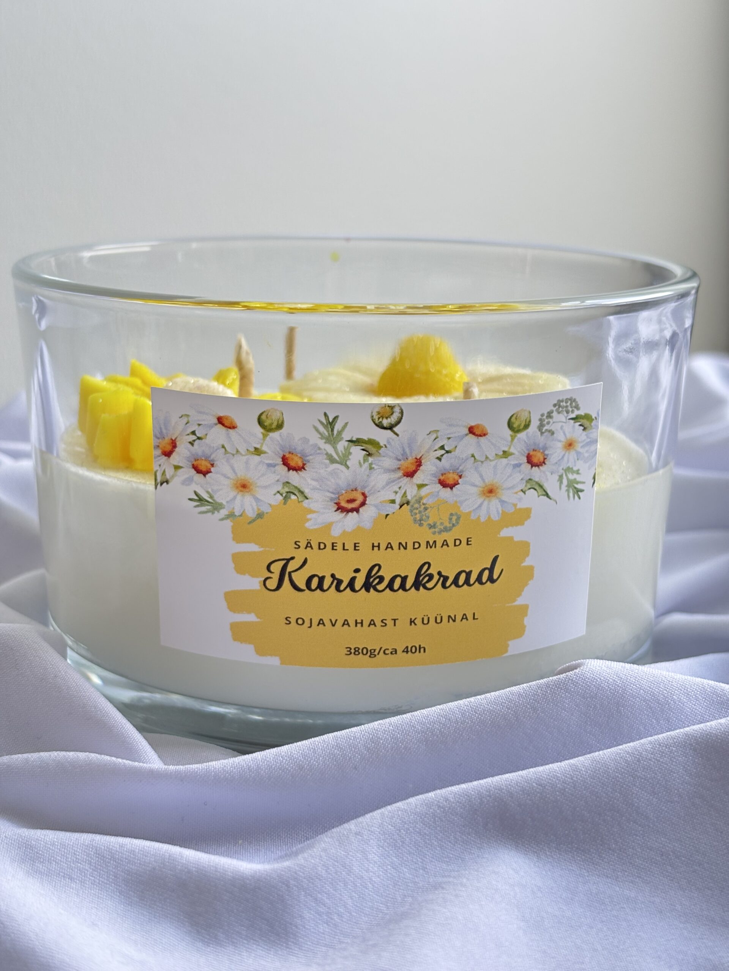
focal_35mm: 52
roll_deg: -0.8
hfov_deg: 28.0
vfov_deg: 36.8
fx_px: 1460
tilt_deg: -12.1
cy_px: 486
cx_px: 364
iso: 50
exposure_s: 1/80
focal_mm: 5.96
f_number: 1.6
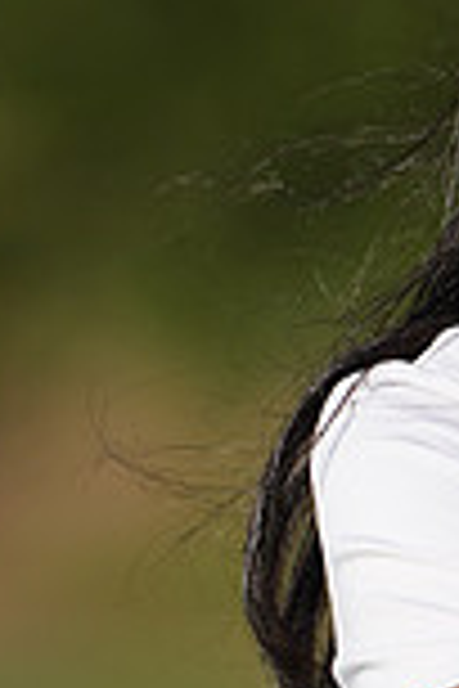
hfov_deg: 1.0
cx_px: 839
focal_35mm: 1337
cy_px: 791
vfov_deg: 1.5
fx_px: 25568
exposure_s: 1/500
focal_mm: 352
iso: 100
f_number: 6.3
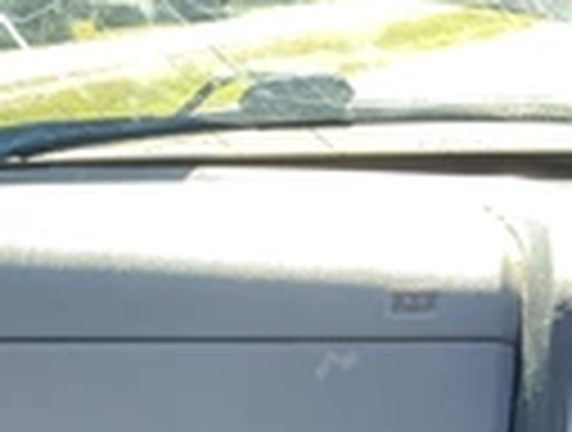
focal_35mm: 91
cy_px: 580
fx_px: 1508
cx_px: 104
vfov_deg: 15.4
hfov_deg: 21.2
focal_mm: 3
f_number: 1.8
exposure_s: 1/122
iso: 50
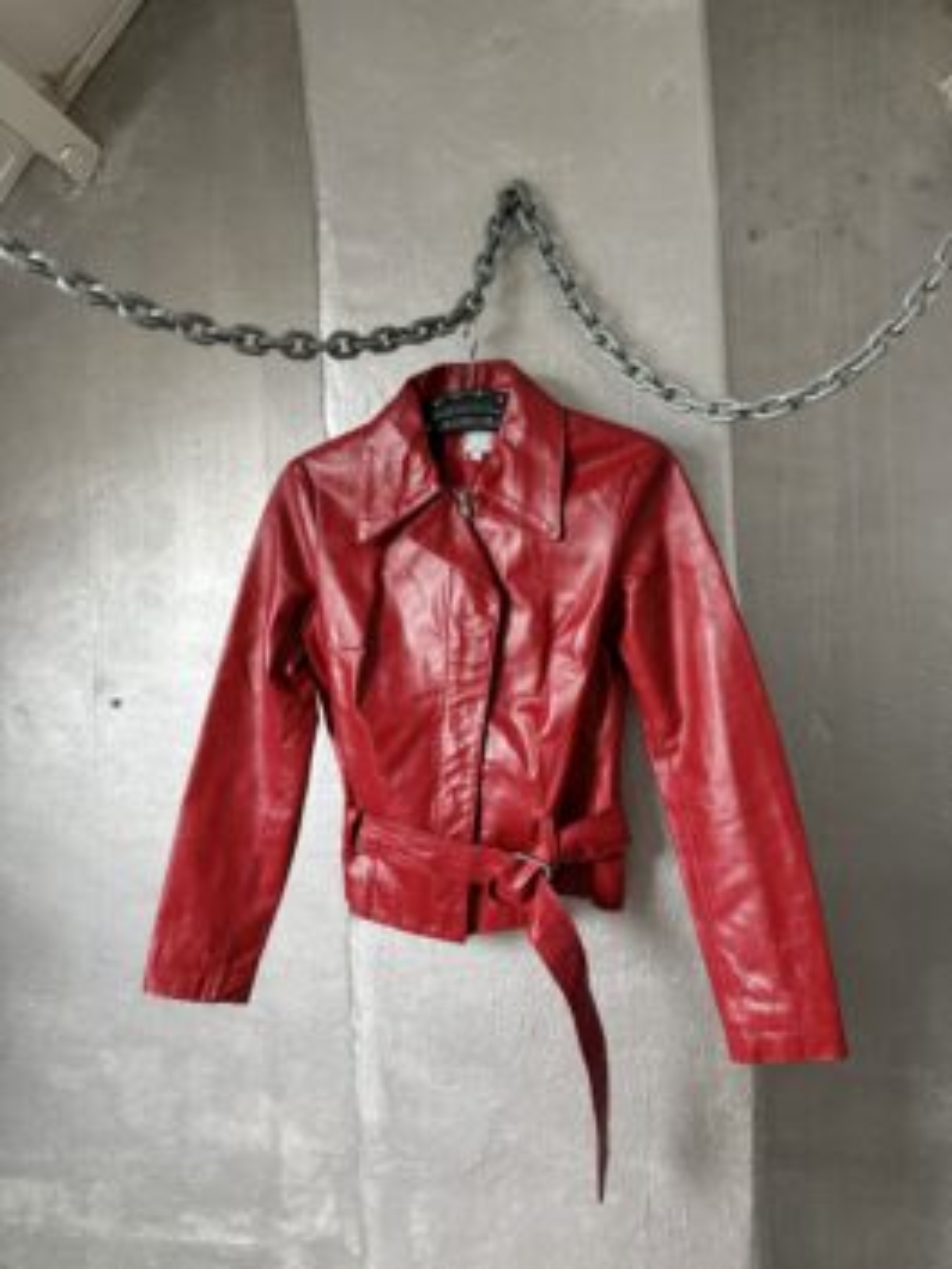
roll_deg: -0.3
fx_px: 880
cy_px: 634
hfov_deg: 56.8
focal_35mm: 24
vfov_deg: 71.6
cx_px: 476
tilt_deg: +0.7
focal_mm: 6.76
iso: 400
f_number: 1.78
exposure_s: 1/60
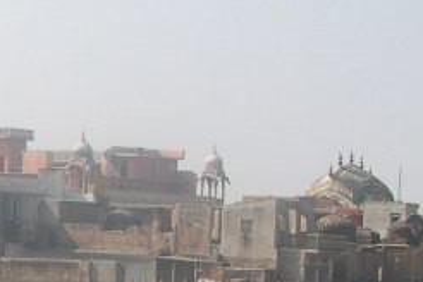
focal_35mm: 182
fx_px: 2138
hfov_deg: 10.6
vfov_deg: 7.5
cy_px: 325
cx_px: -361
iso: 100
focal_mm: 9
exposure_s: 1/169
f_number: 8
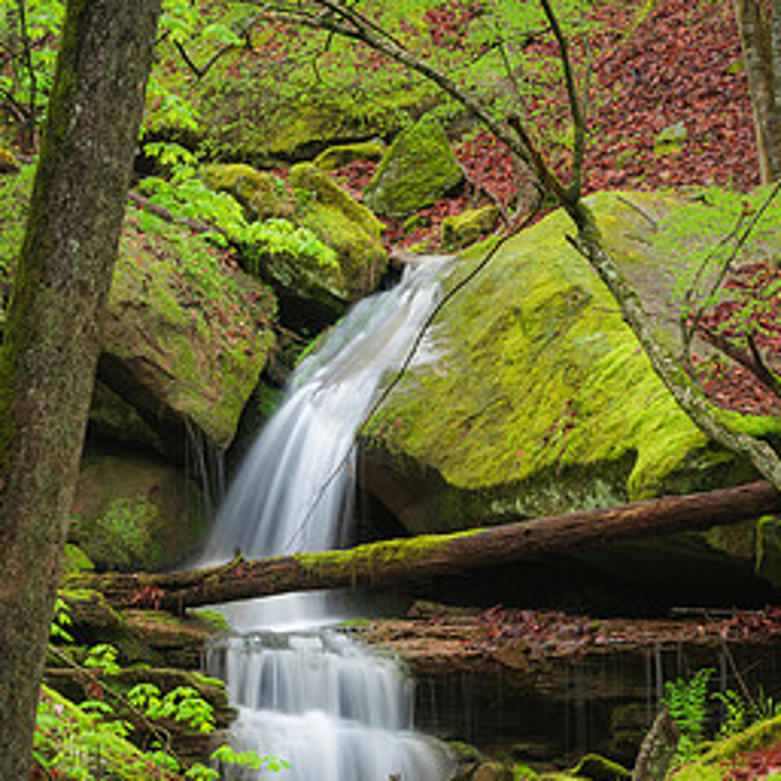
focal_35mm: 230
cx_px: 583
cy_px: 509
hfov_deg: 7.6
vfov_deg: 7.6
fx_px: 5871
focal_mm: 120
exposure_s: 1
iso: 100
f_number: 16
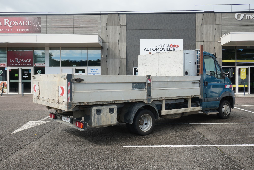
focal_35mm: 34
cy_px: 85
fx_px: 244
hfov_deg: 55.1
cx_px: 127
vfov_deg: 38.4
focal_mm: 23
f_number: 5.6
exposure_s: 1/100
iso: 100
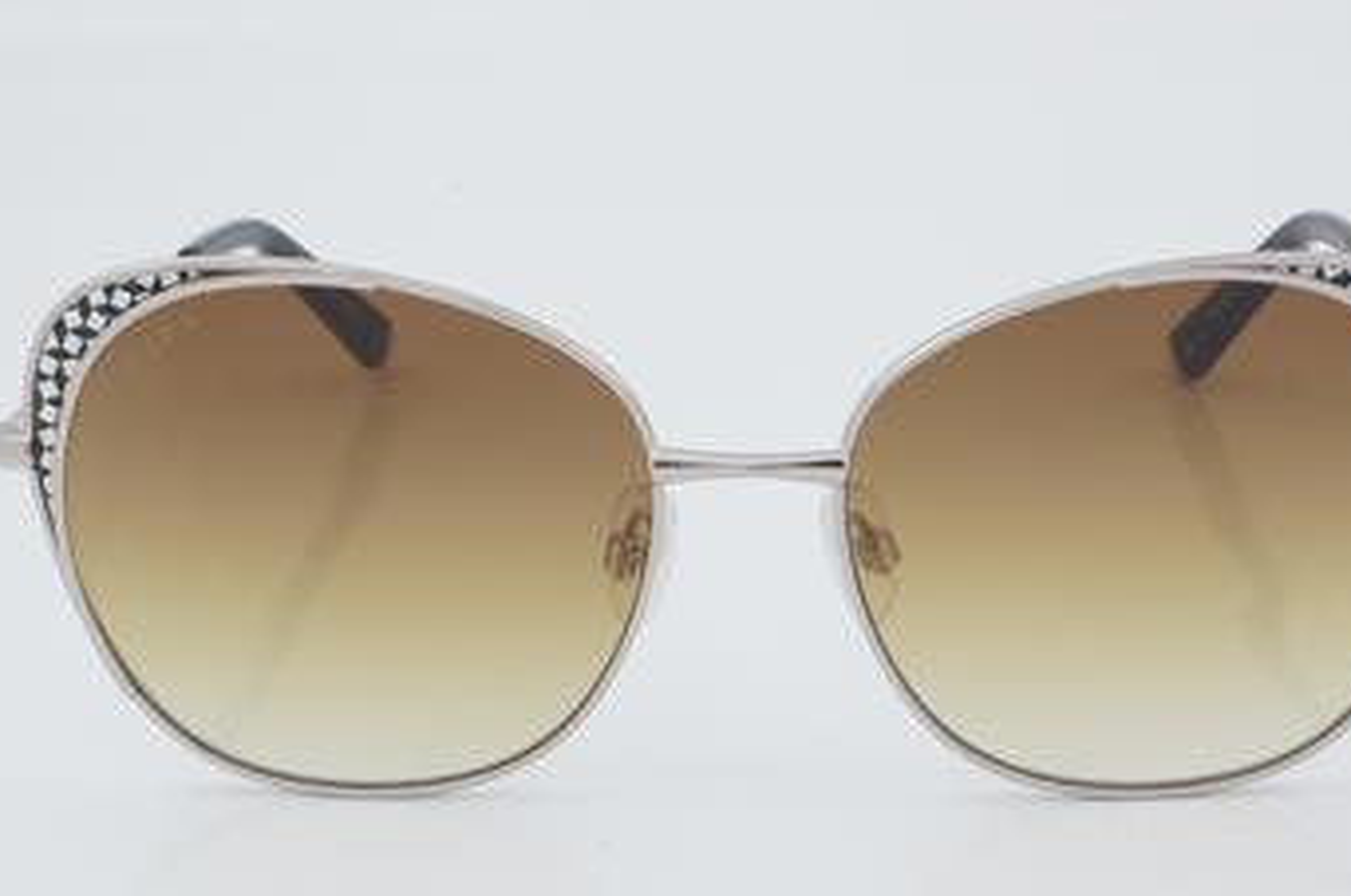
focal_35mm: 97
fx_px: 3619
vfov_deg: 14.1
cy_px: 482
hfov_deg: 21.1
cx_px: 747
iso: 100
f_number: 32
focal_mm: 55
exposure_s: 1/3
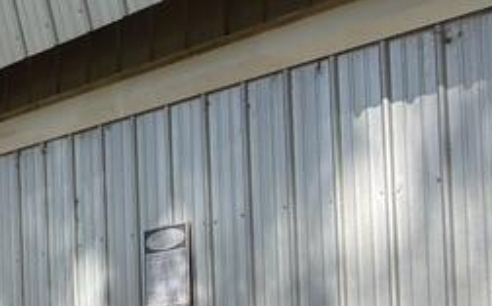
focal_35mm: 69
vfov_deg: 18.1
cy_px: 343
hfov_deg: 28.2
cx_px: 16
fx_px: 924
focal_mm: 2.22
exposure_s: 1/171
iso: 16
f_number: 2.2
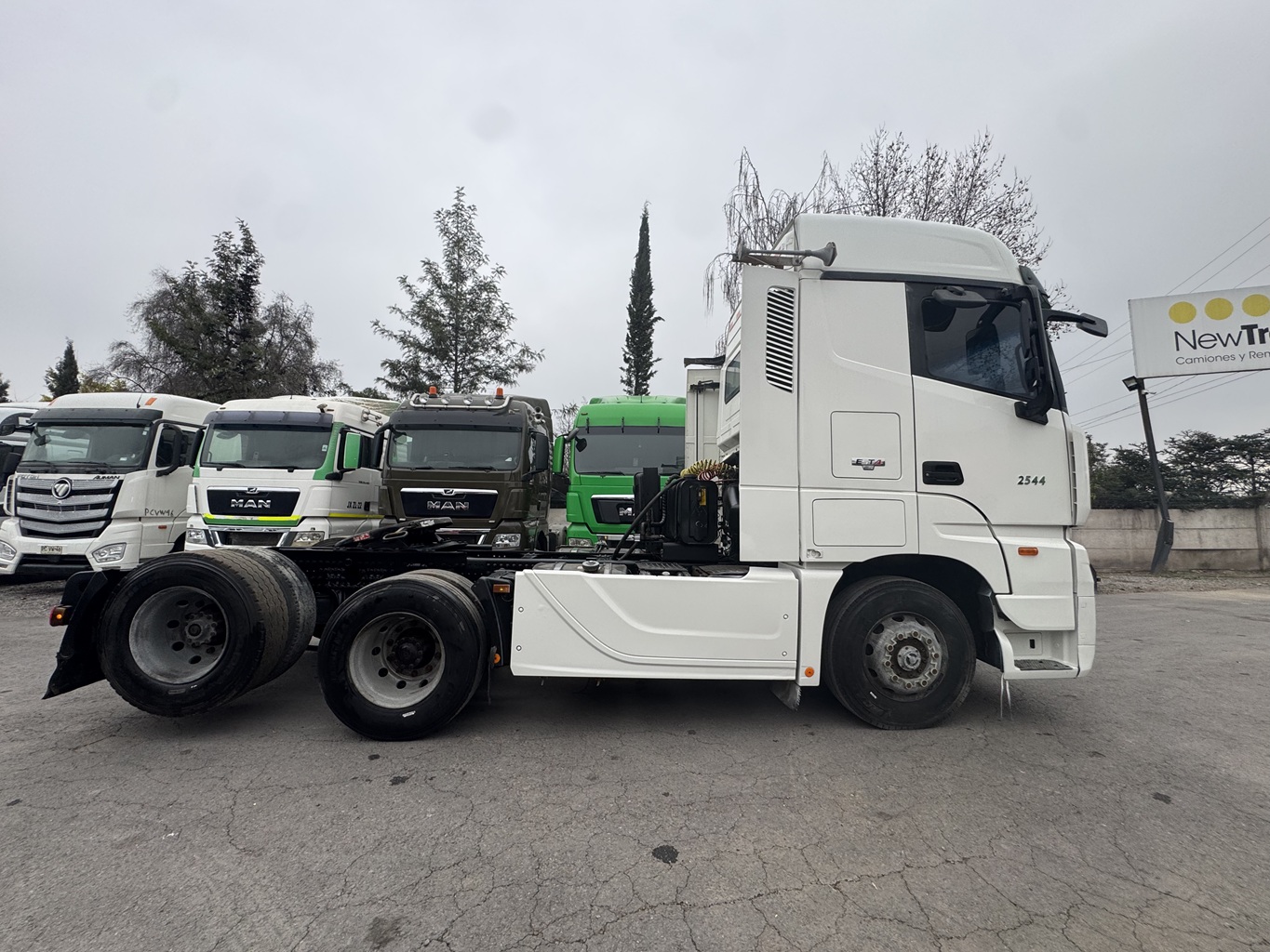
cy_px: 476
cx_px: 635
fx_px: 514
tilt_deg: +4.3
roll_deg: +0.2
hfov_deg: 102.1
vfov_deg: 85.7
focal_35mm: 14
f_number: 2.2
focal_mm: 2.22
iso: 40
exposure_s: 1/131
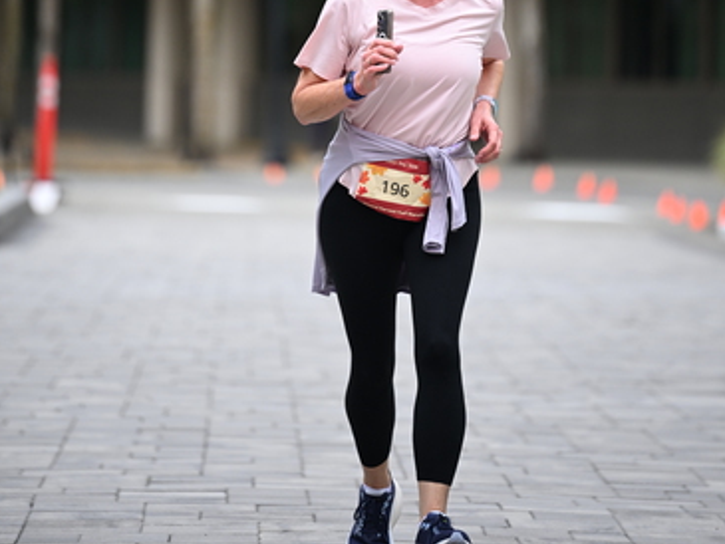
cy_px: 24
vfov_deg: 5.1
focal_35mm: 290
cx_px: 362
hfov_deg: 6.8
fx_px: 6076
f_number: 2.8
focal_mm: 200
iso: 640
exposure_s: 1/1600
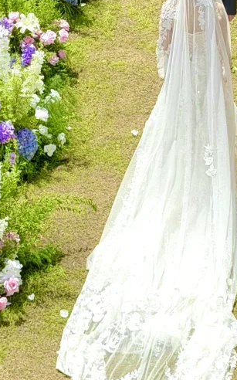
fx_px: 1542
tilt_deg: -27.1
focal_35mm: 149
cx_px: 189
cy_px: -39
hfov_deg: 8.8
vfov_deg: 13.7
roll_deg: +0.0
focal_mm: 6.76
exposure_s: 1/2088
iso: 80
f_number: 1.78
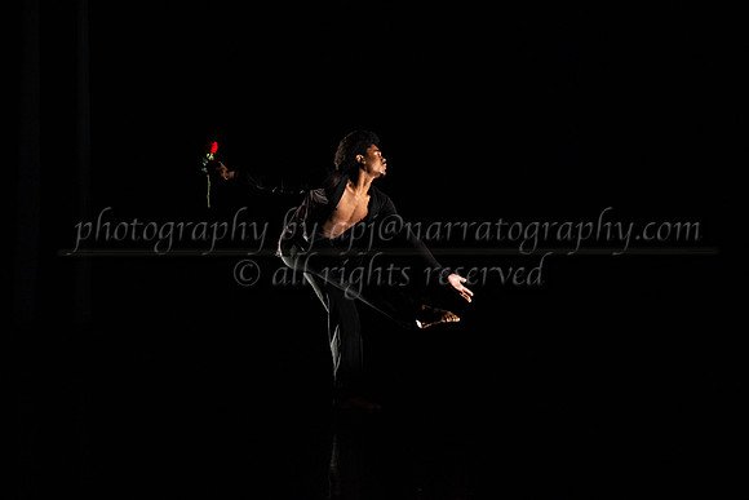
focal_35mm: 119
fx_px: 2473
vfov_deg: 11.5
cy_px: 217
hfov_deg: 17.2
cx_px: 374
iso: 5000
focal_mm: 105
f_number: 3.2
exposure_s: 1/500
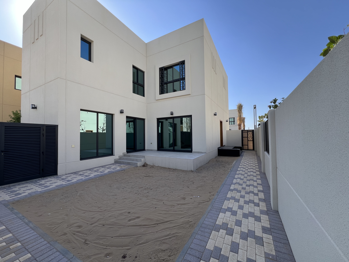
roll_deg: +1.0
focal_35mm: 13
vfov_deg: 89.9
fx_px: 131
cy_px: 131
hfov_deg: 106.2
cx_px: 174
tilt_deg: +2.6
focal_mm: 1.57
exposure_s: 1/453
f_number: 1.8
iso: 32
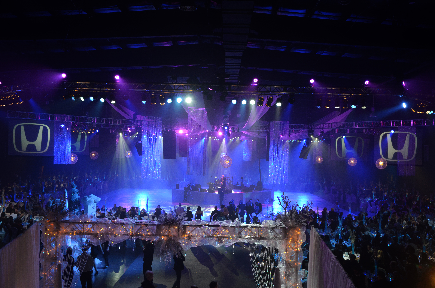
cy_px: 144
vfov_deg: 30.7
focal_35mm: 44
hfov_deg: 45.0
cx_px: 218
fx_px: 525
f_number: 8
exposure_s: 1/15
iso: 640
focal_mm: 29
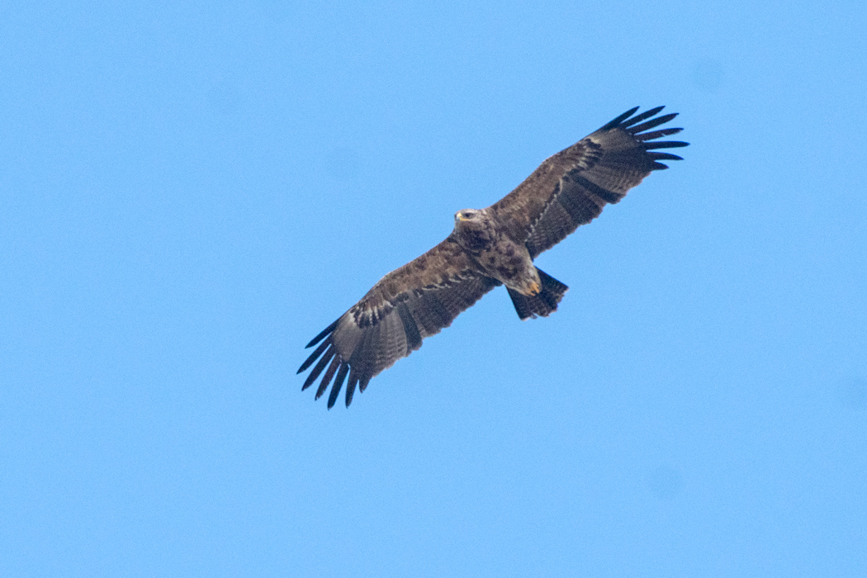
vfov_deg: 1.9
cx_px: 434
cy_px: 289
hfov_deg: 2.9
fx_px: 17339
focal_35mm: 720
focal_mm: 480
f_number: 6.3
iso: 1000
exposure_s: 1/3200
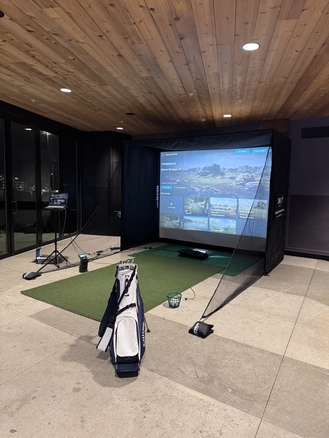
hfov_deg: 56.8
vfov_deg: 71.6
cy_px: 219
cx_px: 164
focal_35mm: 24
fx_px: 304
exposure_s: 1/60
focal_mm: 6.76
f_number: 1.78
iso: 640
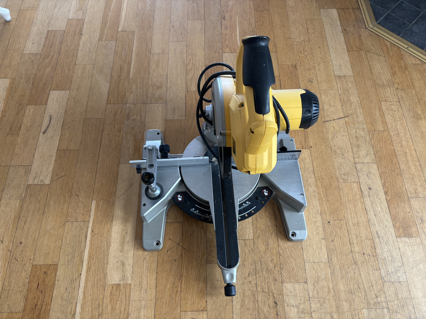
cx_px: 213
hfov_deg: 67.3
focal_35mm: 26
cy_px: 160
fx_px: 320
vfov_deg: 53.1
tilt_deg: -64.1
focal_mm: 5.96
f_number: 1.6
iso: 125
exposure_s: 1/82
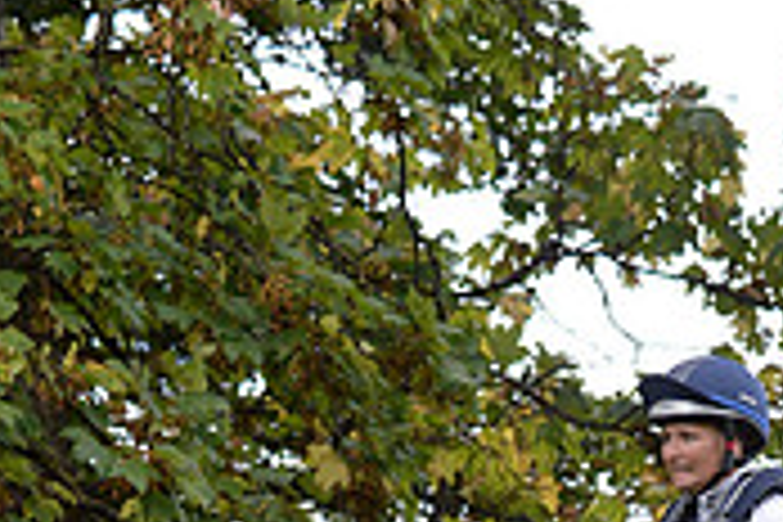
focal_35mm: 432
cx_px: 742
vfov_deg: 3.2
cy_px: 1094
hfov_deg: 4.8
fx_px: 9395
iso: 1250
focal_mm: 130
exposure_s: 1/800
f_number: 5.6
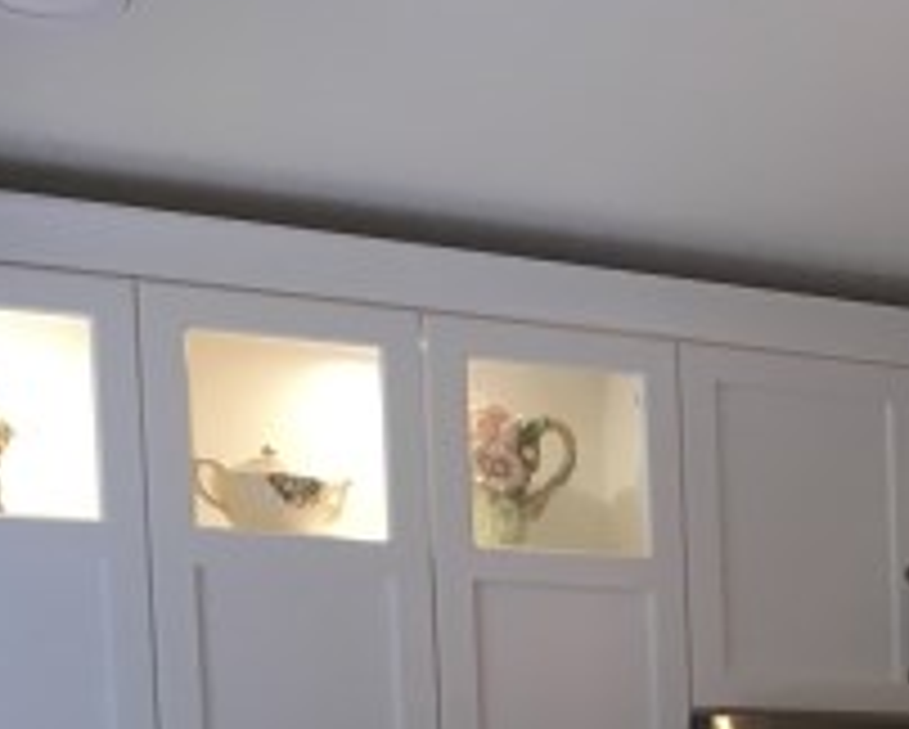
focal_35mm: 98
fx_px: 2639
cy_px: 1055
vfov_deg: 14.7
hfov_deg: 16.8
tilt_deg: -4.1
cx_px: 1548
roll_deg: +0.3
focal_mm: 4.15
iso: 64
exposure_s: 1/30
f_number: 2.2
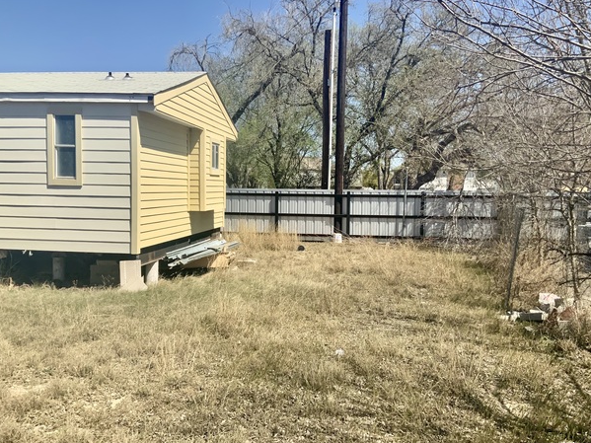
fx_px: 529
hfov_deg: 58.4
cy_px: 227
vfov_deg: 45.4
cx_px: 297
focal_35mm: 31
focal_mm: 3
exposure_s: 1/2320
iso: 16
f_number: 1.8
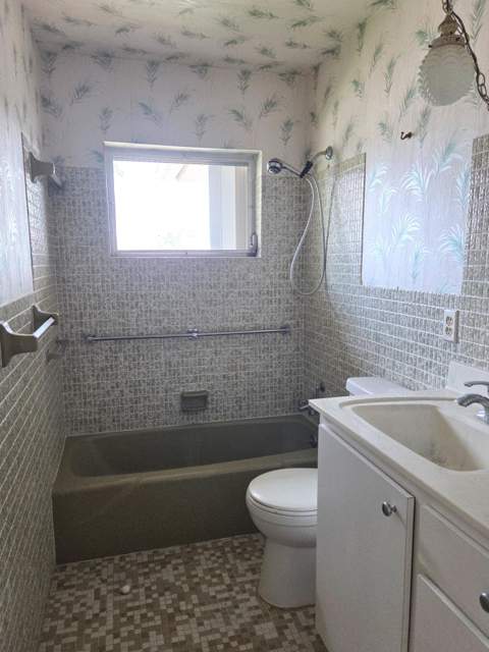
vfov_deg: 73.9
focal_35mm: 23
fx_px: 433
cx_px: 244
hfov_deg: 58.9
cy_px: 326
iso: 250
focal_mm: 5.4
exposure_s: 1/120
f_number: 1.8
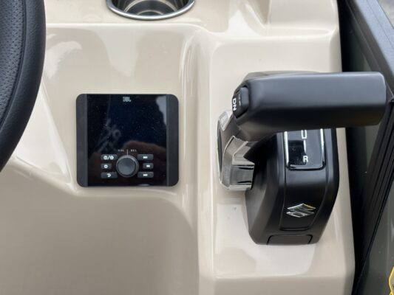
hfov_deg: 36.8
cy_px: 148
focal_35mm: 52
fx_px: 592
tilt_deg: -38.2
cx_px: 197
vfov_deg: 28.0
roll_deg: -4.1
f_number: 1.6
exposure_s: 1/553
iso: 32
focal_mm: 5.96
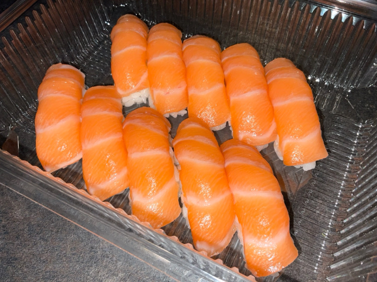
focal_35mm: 29
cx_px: 188
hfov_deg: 61.7
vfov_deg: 48.2
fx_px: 316
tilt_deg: -58.5
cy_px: 141
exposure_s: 1/139
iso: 16
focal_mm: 3
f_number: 1.8
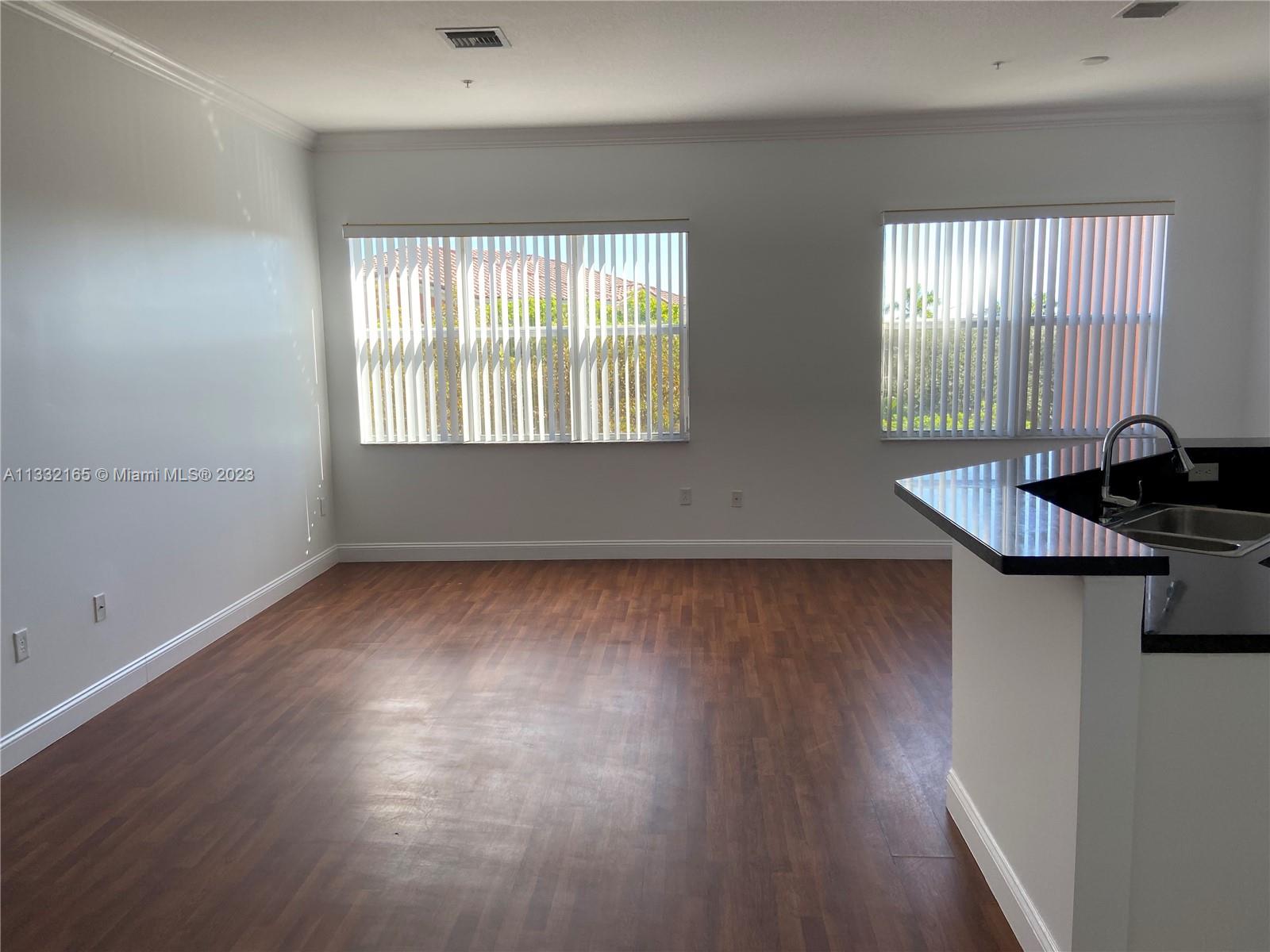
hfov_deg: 67.3
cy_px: 476
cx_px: 635
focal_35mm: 26
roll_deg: +1.1
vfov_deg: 53.1
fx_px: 954
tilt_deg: -7.0
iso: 32
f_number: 1.8
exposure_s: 1/279
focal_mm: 4.25
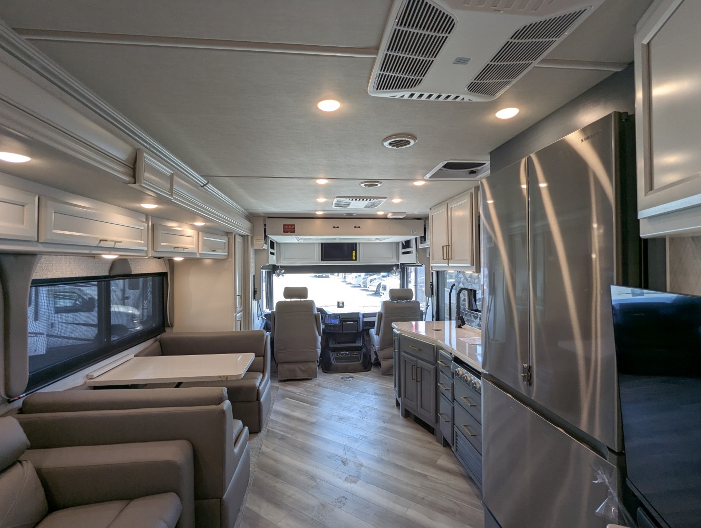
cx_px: 350
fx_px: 324
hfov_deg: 94.4
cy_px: 264
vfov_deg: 78.2
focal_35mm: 16
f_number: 2.2
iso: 50
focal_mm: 2.35
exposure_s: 1/61.9
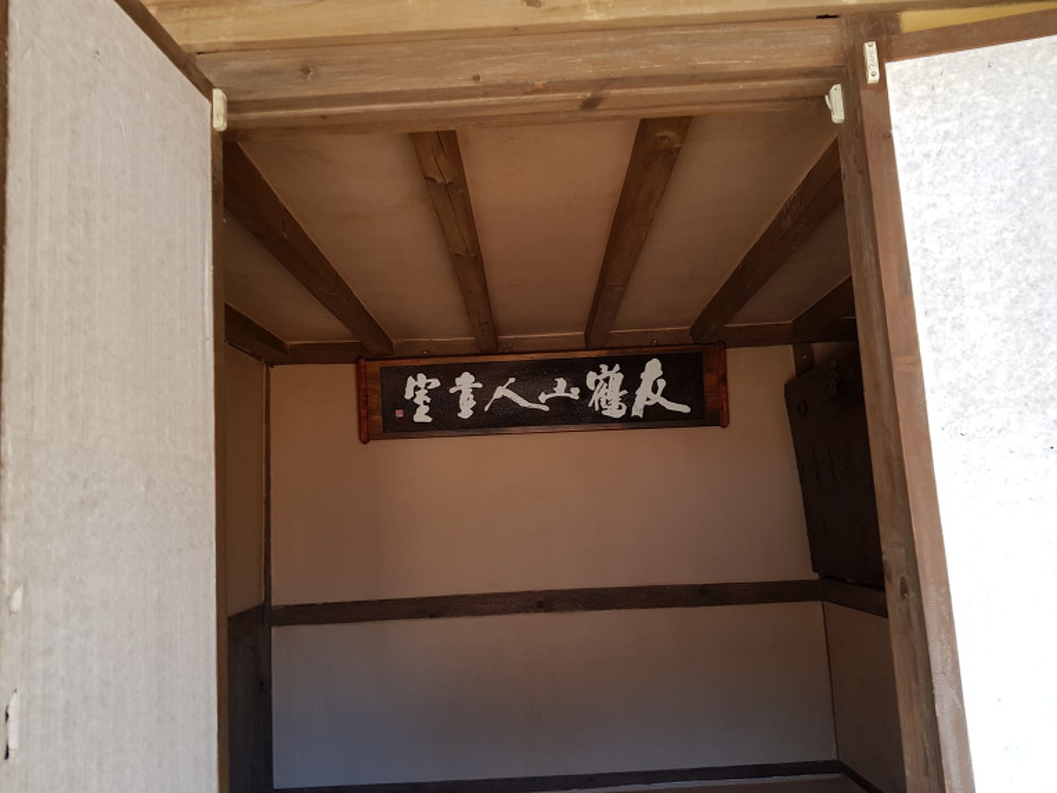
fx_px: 794
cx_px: 528
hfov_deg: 67.3
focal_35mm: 26
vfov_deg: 53.1
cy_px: 396
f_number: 1.7
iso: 50
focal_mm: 4.3
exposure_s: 1/60
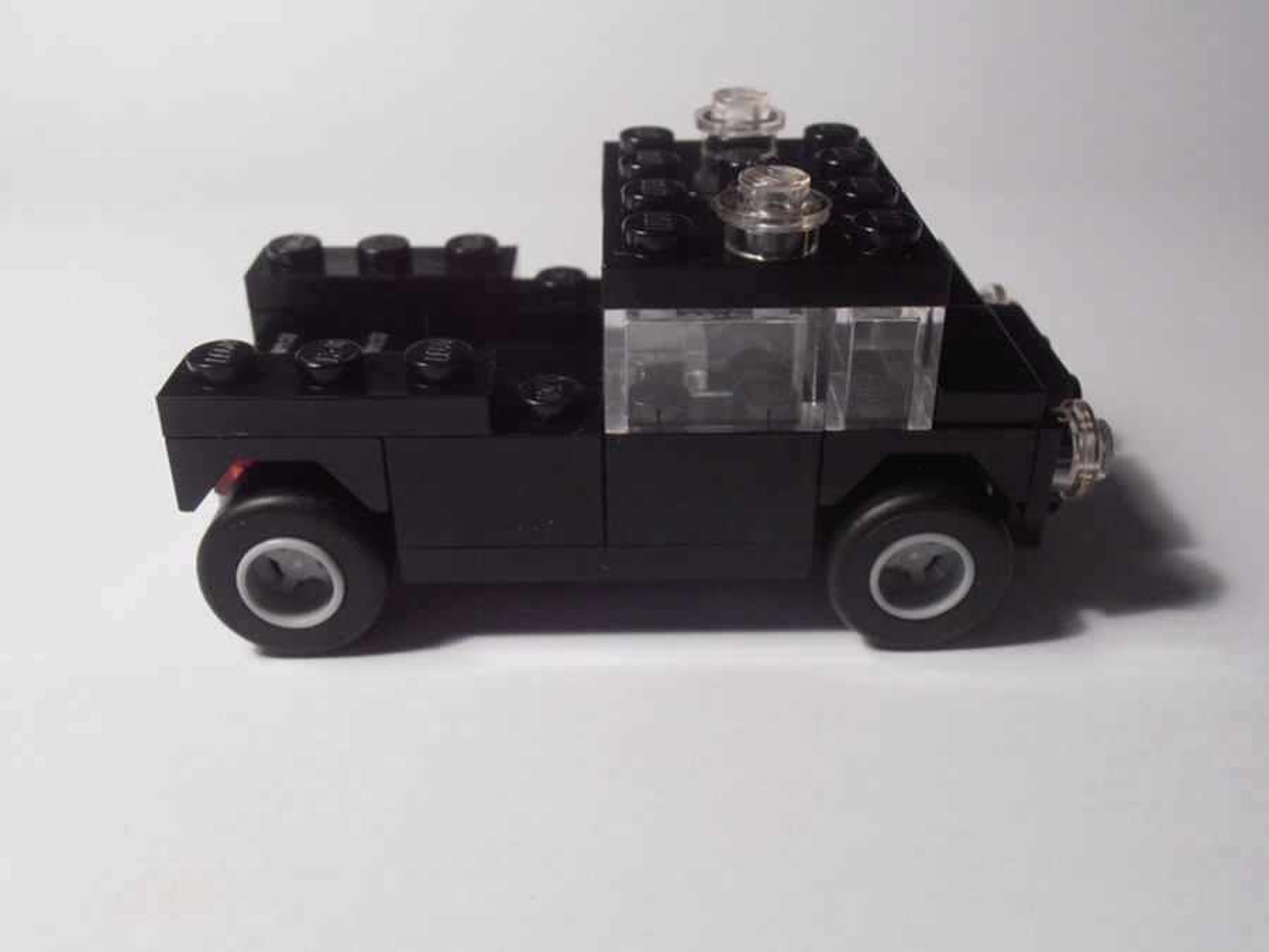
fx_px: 1356
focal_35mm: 37
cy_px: 476
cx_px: 634
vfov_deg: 38.7
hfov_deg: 50.1
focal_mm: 6.61
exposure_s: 1/30
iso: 125
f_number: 3.9
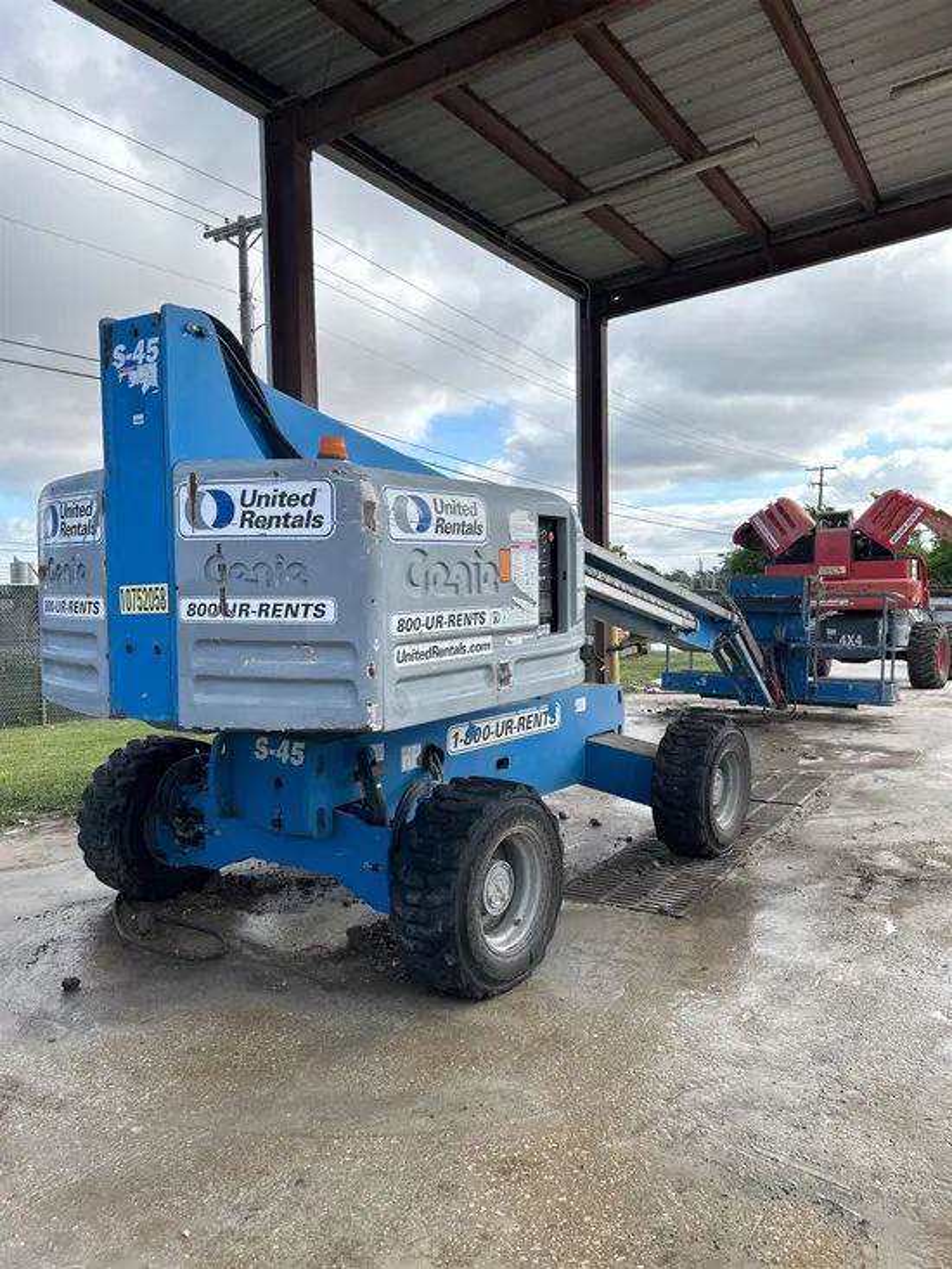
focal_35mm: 26
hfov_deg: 53.1
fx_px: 953
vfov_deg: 67.3
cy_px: 634
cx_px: 476
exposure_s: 1/2632
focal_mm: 5.7
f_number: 1.5
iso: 50
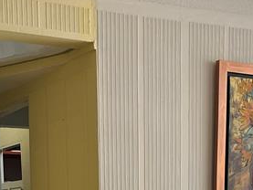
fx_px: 702
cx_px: 117
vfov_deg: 14.1
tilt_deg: -7.9
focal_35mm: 96
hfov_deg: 20.4
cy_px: 314
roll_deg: +1.4
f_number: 1.6
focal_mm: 5.1
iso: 100
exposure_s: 1/121
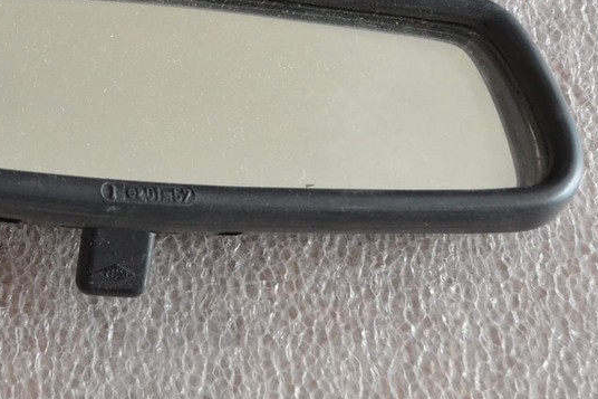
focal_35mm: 121
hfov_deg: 16.6
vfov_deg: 11.1
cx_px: 33
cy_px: -98
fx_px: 2009
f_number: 4.8
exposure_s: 1/60
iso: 1600
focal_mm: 32
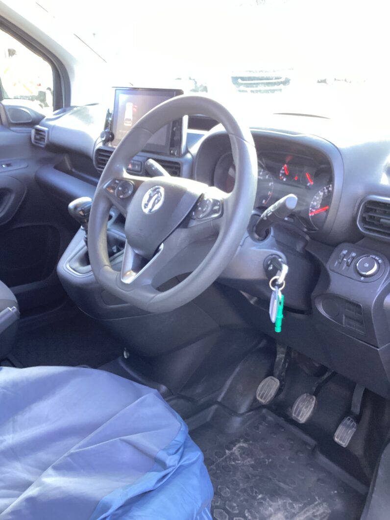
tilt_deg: -22.3
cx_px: 195
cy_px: 260
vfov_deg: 58.3
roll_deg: +1.9
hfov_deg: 45.5
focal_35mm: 31
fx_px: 466
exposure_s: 1/60
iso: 125
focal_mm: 3.3
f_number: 2.4
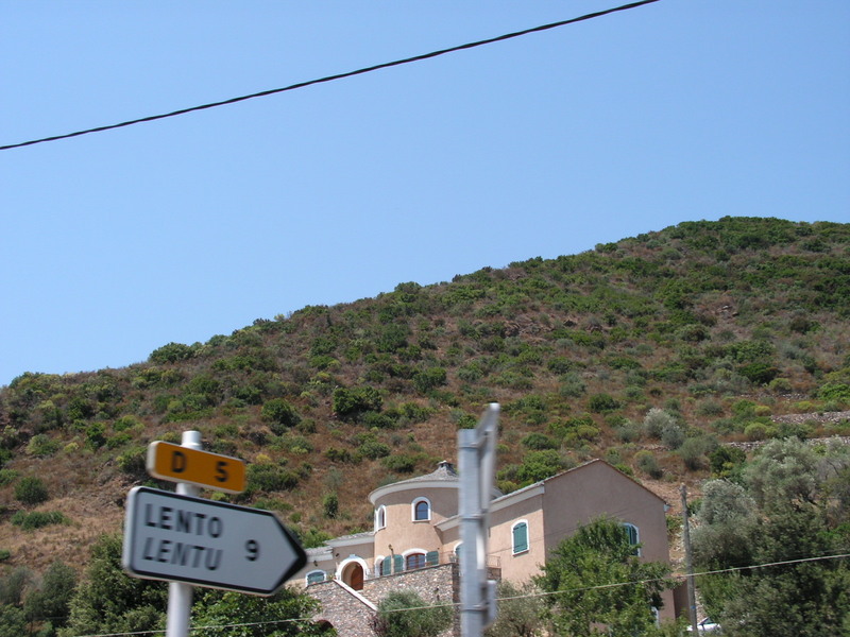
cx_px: 425
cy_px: 318
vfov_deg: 30.3
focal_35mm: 48
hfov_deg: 39.7
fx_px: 1179
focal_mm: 8.1
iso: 50
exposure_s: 1/500
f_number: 3.2
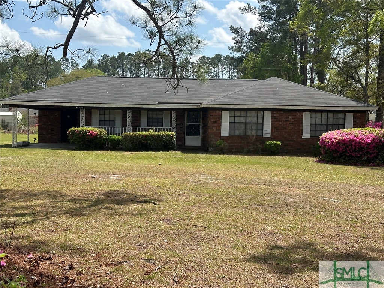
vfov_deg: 30.3
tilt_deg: -1.9
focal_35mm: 48
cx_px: 192
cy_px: 144
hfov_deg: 39.7
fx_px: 532
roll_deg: -1.1
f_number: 1.78
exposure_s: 1/2667
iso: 64
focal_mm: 6.86
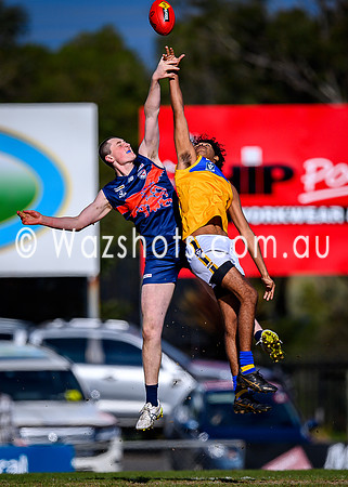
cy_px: 296
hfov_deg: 1.6
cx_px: 191
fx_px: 12341
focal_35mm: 891
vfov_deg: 2.3
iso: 100
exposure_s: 1/2000
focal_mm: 500
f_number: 4
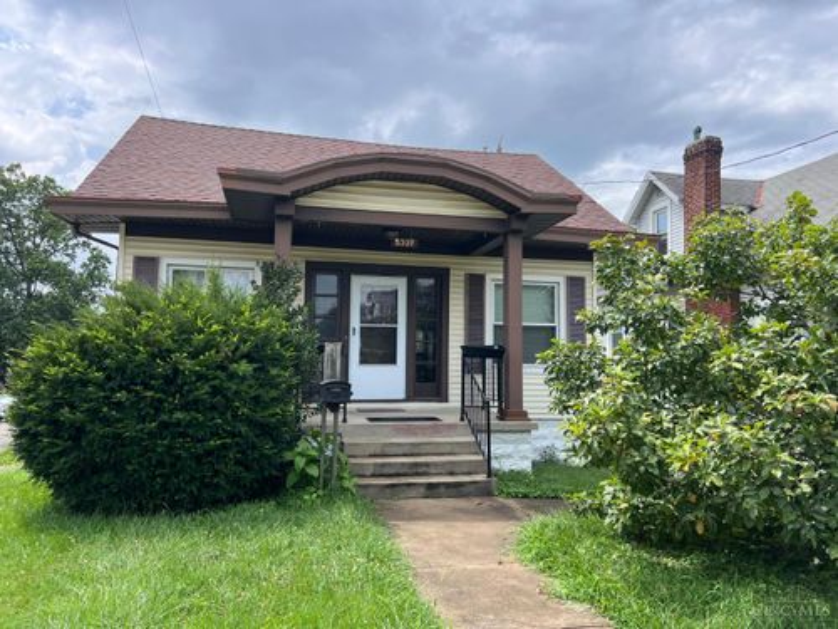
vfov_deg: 53.1
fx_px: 629
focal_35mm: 26
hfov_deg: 67.3
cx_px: 419
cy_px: 314
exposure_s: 1/1698
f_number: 1.5
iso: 50
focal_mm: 5.7
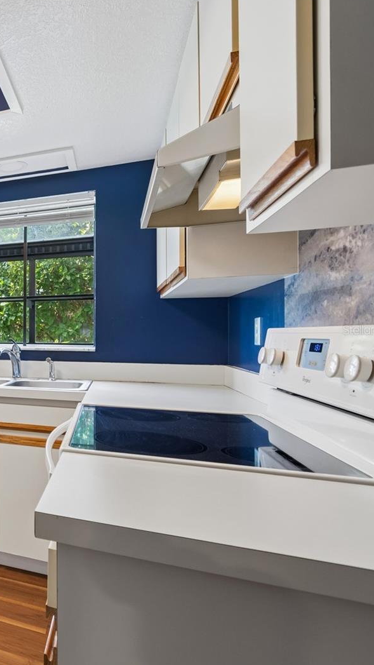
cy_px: 330
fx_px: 423
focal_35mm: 24
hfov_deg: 34.4
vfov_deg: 76.3
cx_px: -109
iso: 100
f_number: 4.5
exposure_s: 1/13
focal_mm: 10
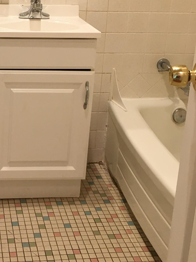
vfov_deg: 32.0
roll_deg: -2.0
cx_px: 9
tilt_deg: -16.3
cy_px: 62
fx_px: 445
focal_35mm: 59
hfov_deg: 23.9
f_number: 2.2
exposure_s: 1/30
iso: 64
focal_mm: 4.15
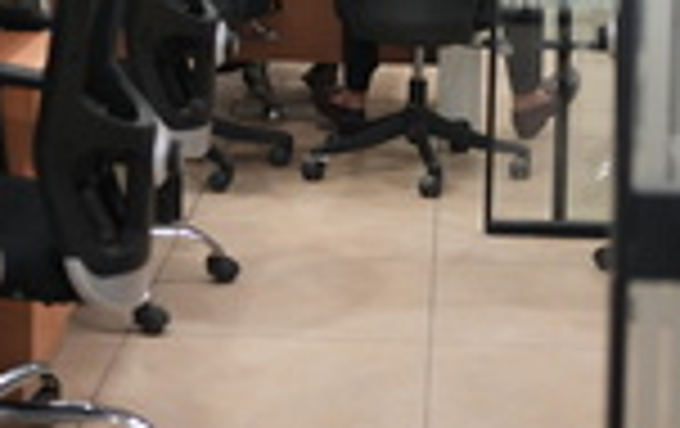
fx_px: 2005
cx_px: 351
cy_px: -151
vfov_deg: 11.8
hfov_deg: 19.2
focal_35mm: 108
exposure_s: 1/400
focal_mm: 35
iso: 1000
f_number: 1.8
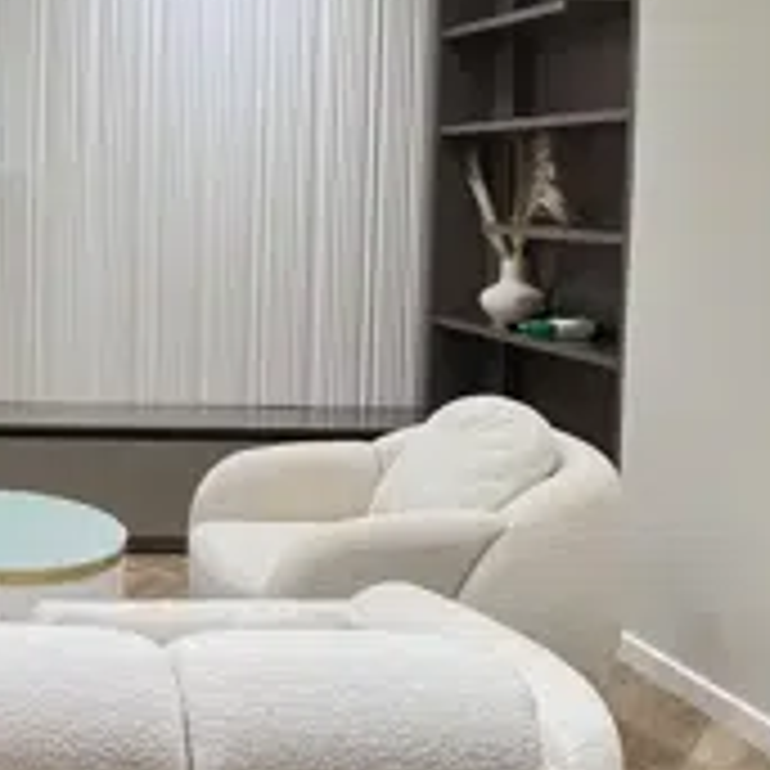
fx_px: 1082
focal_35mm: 43
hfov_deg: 32.8
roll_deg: -0.7
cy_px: 234
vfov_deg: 38.6
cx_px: -135
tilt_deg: -2.7
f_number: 1.8
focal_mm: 1.57
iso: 250
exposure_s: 1/100
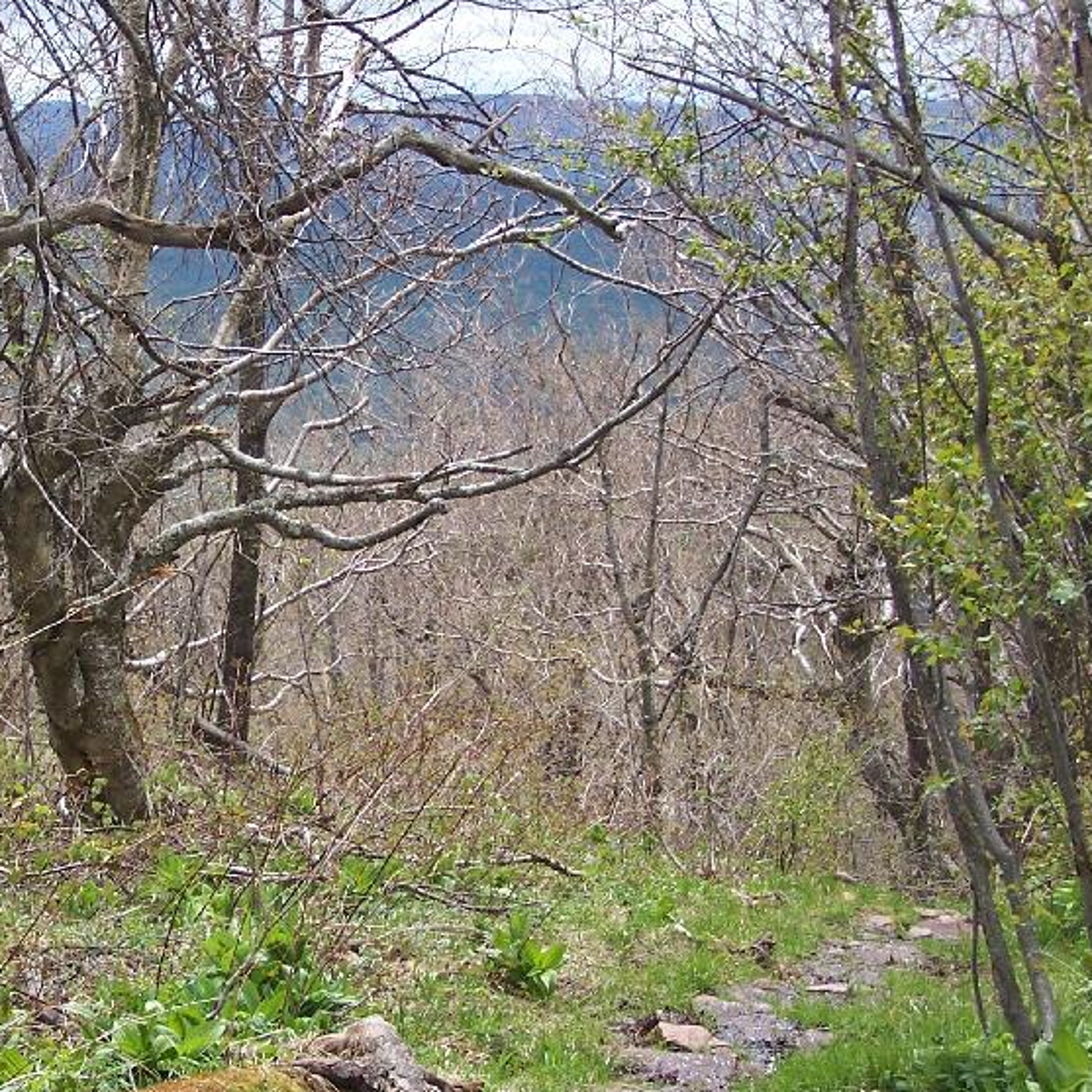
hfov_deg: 21.9
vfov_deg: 22.2
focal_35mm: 78
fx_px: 2784
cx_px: 237
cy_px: 563
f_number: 3
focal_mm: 8
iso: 80
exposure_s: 1/500
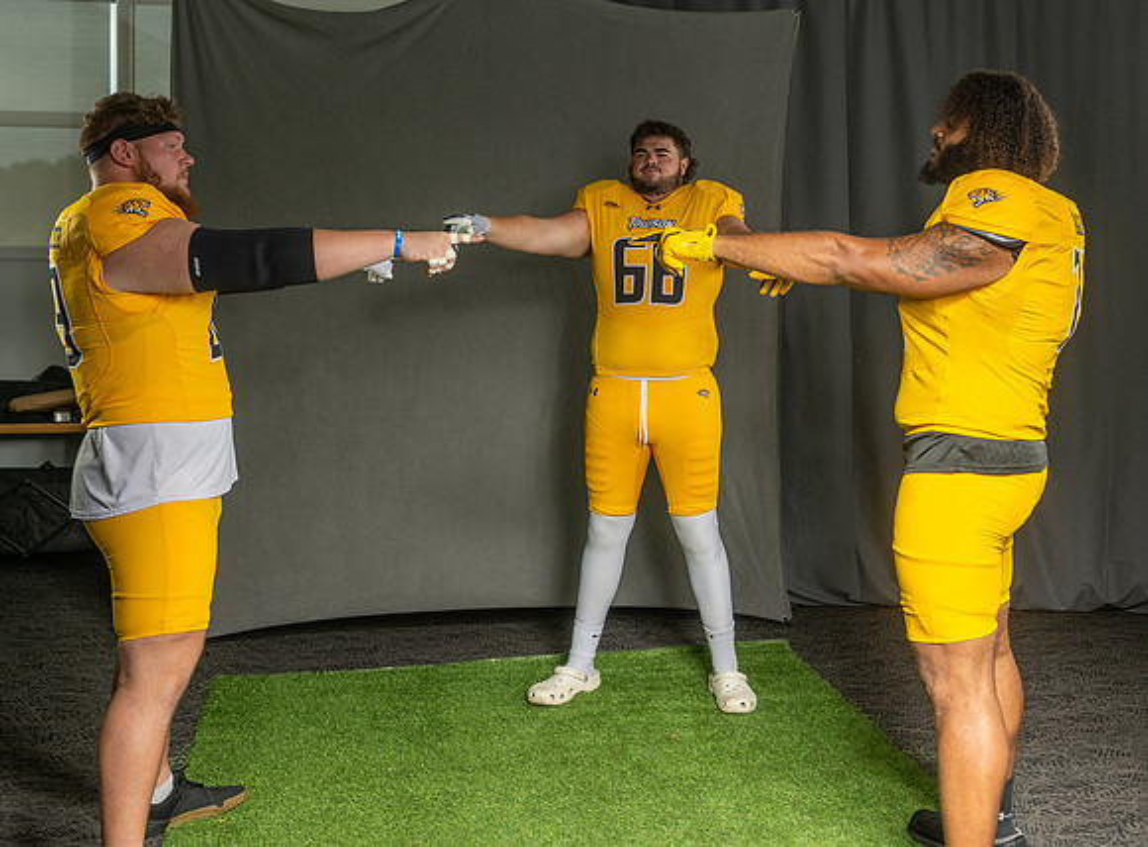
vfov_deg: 33.7
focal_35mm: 42
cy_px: 270
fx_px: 1382
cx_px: 707
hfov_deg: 44.8
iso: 200
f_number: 8
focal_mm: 24
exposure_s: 1/200
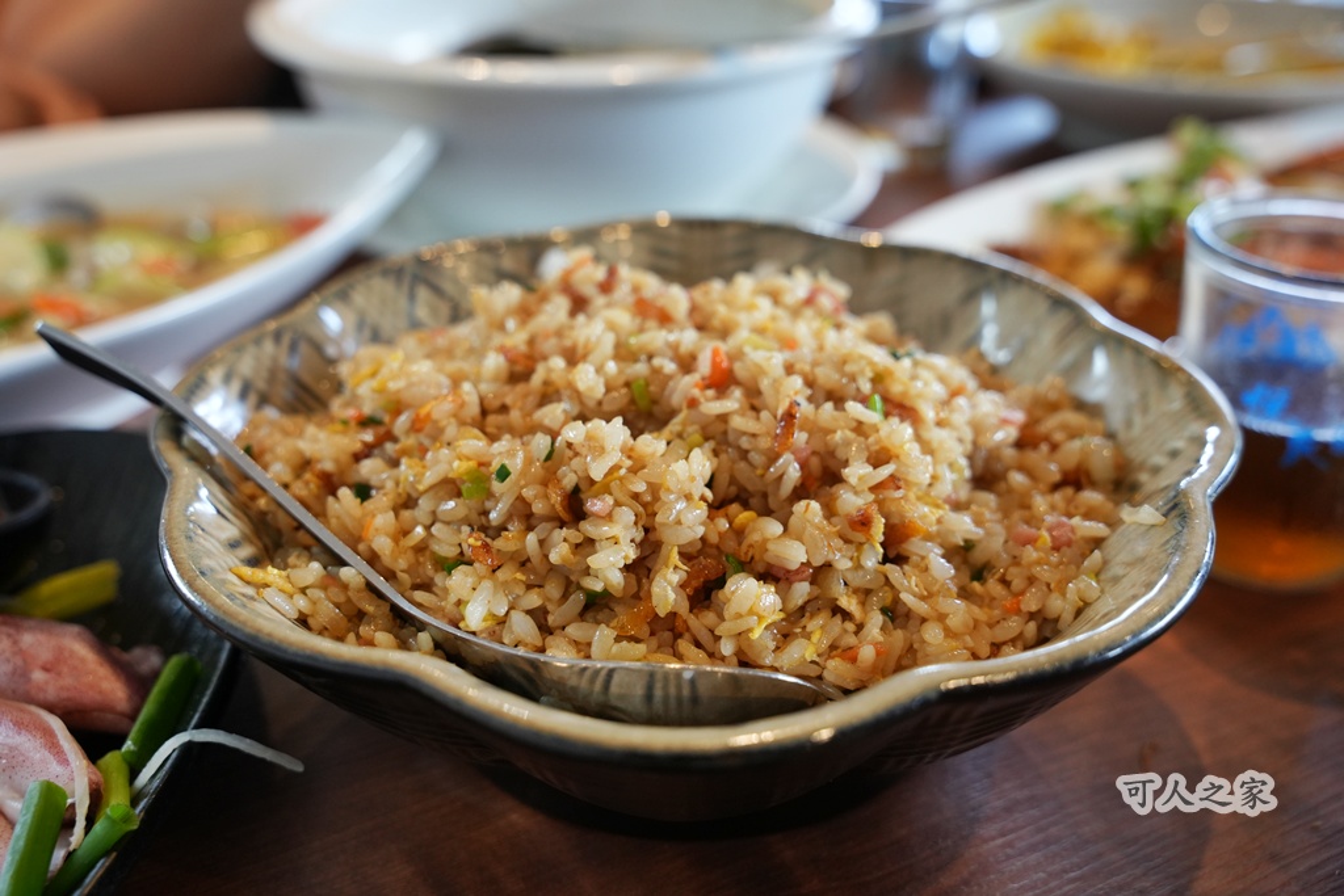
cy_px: 448
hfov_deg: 50.7
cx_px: 672
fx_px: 1419
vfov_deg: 35.1
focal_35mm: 38
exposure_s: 1/125
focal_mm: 38
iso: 1600
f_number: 5
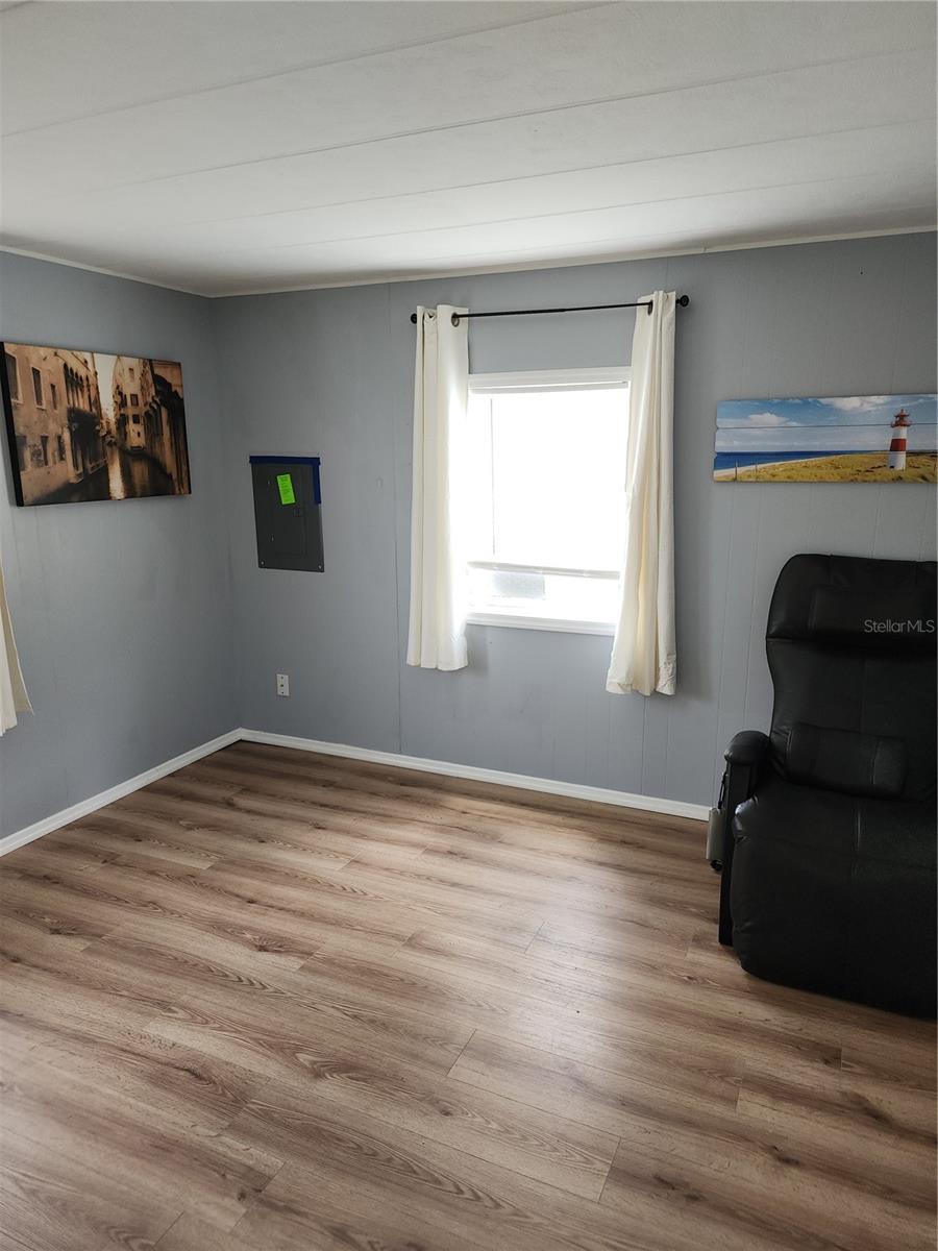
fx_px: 831
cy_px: 626
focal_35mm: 23
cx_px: 469
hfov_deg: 58.9
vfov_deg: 73.9
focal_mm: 6.4
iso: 64
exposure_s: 1/60
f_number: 1.8
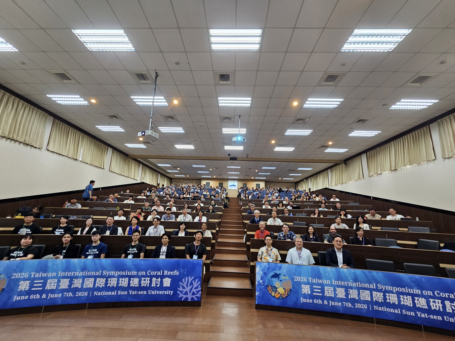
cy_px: 170
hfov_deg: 106.2
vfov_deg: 89.9
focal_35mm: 13
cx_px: 228
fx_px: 171
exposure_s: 1/60
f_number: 2.2
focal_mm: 2.2
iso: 160
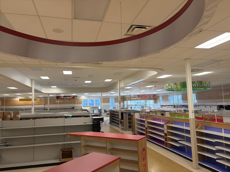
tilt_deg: +6.2
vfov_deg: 53.1
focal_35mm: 26
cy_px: 86
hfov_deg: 67.3
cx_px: 115
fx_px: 173
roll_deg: +1.9
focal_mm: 5.96
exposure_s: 1/120
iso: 160
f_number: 1.6
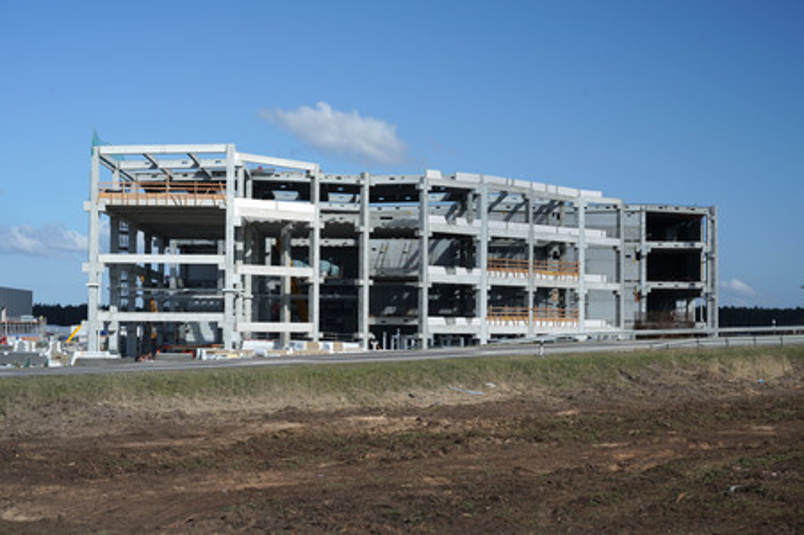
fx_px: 1518
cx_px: 402
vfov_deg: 20.0
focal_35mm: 68
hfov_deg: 29.7
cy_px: 268
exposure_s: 1/320
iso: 250
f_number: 9
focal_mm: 68
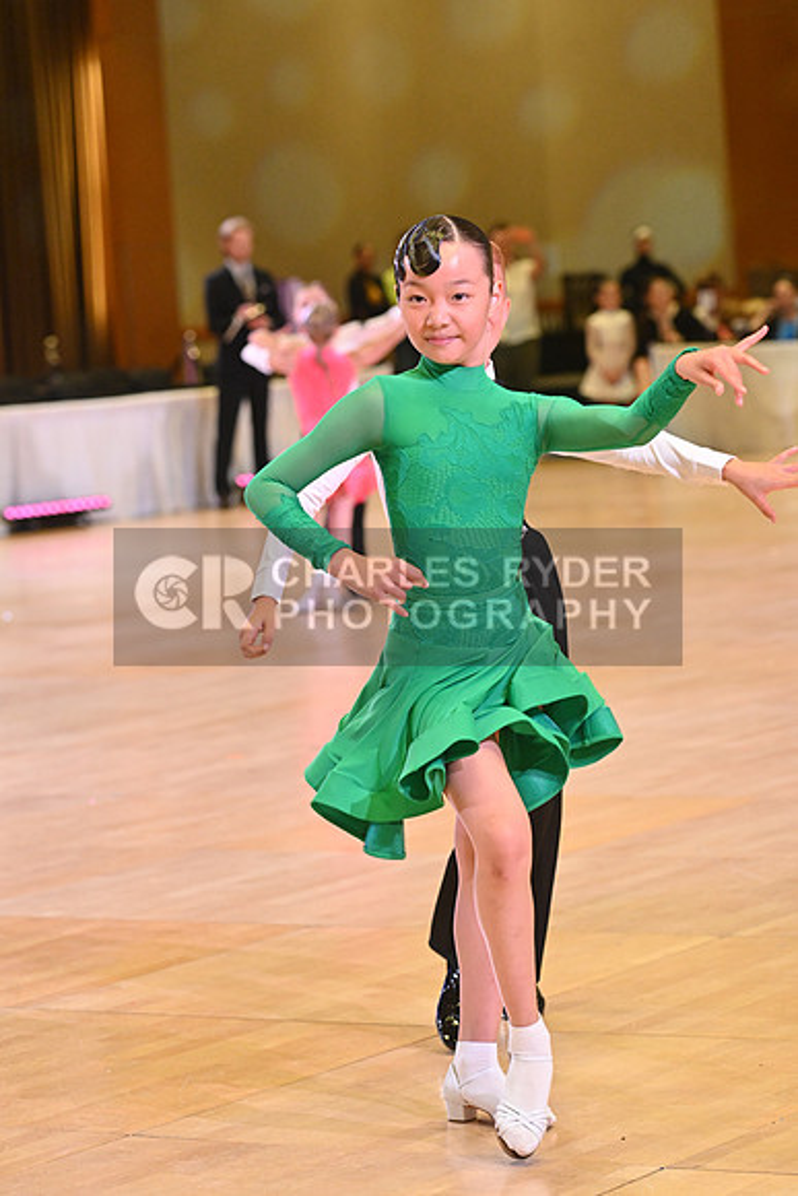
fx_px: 4320
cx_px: 399
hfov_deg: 10.6
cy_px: 598
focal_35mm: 130
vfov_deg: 15.8
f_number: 5
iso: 4000
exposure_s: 1/400
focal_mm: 130
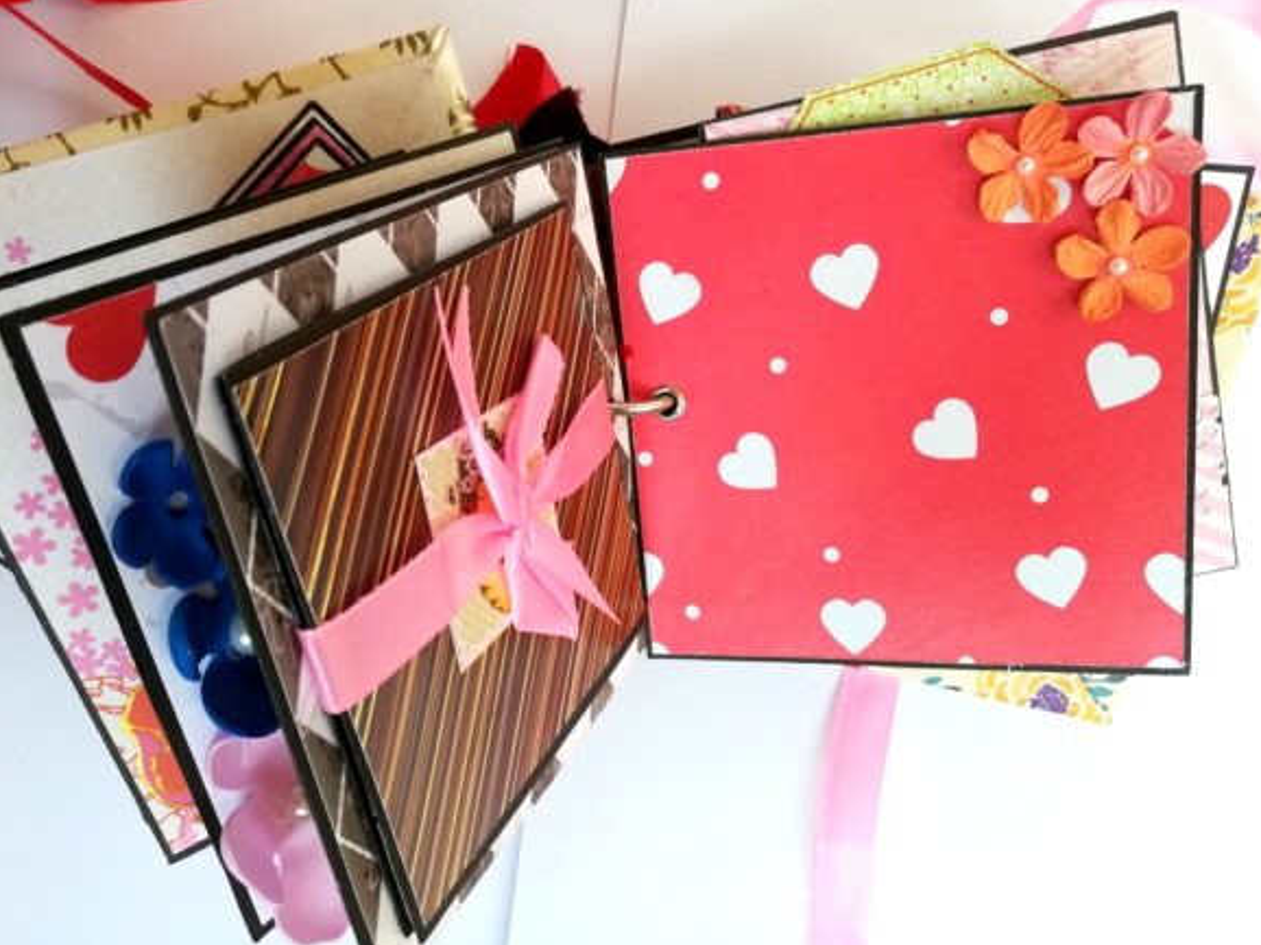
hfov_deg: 65.3
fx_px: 983
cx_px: 615
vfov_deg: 51.3
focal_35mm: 27
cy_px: 469
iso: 100
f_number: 2.2
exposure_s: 1/33.3
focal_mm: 3.83
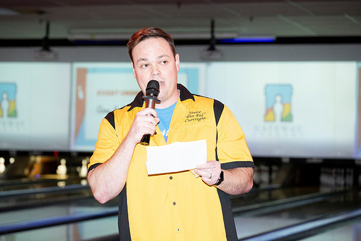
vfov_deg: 11.4
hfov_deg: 17.1
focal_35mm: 120
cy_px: 120
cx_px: 180
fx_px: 1204
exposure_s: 1/60
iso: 1600
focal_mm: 120
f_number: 5.6
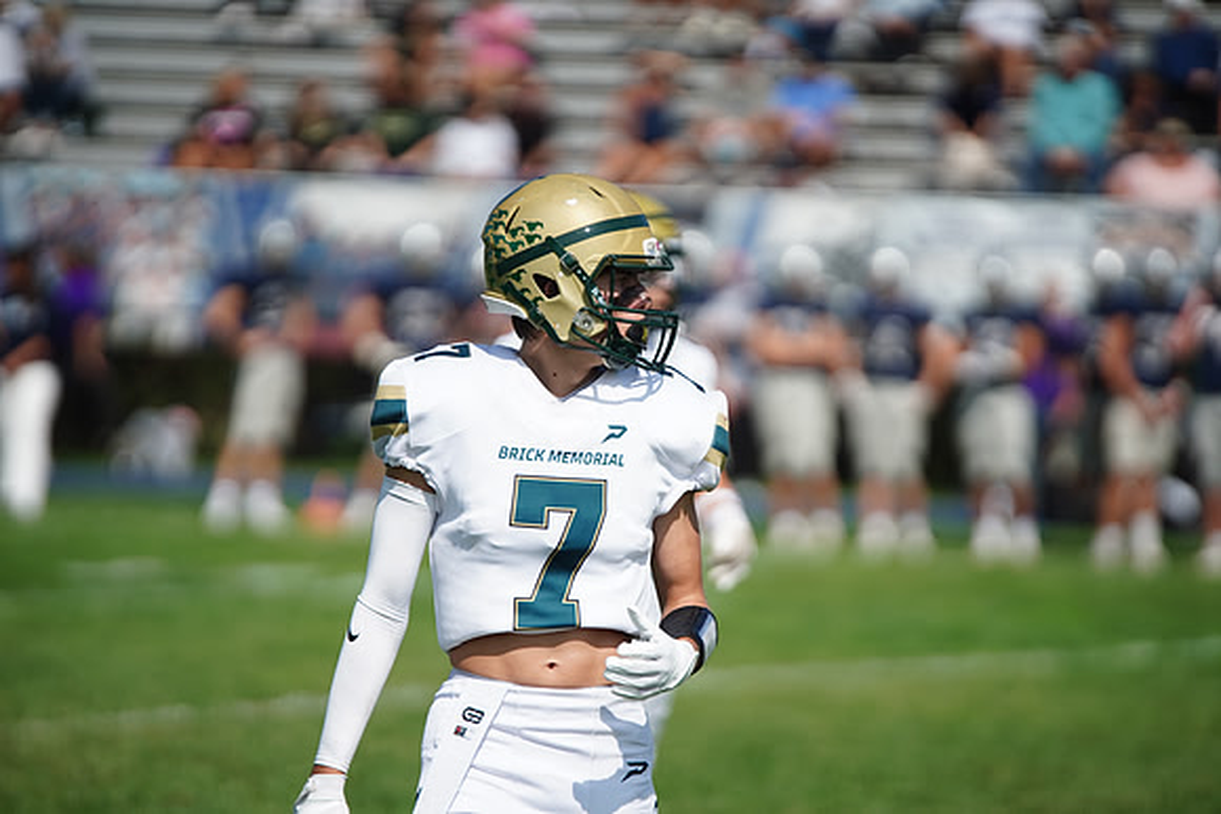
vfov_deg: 4.6
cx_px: 610
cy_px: 407
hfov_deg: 6.9
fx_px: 10177
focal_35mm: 300
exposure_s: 1/8000
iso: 400
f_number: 2.8
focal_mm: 300
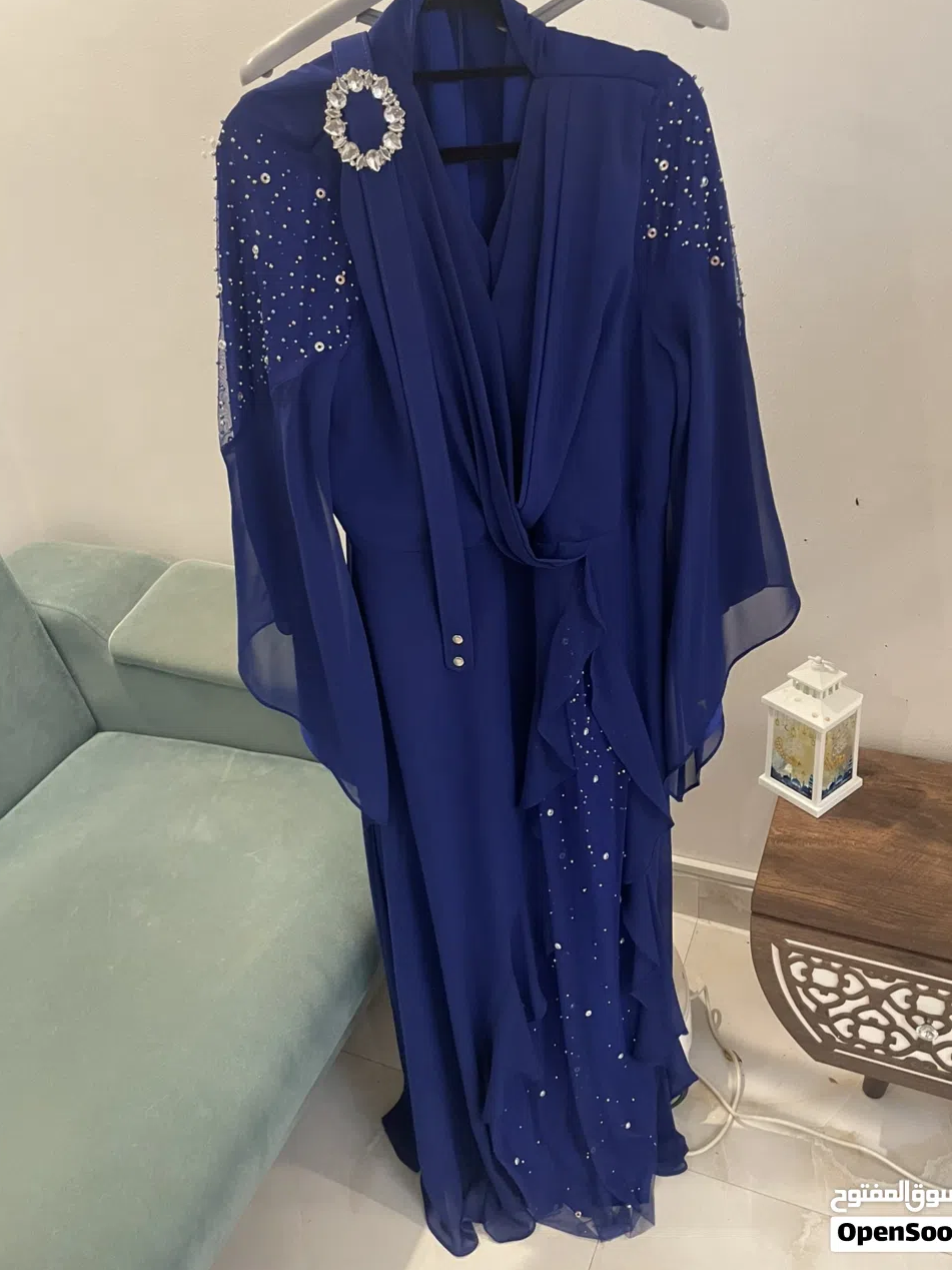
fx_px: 1027
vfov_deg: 63.4
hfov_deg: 49.7
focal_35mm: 28
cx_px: 488
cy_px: 592
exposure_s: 1/50
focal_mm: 4.2
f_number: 1.6
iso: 400
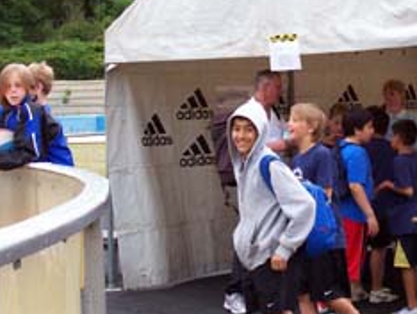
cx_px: 367
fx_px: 1230
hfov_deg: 18.9
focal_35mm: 102
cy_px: 107
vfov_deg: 14.5
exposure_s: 1/195
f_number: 3.2
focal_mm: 8.7
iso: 160
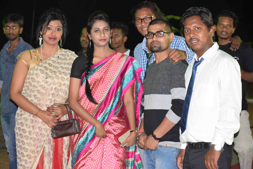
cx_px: 126
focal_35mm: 105
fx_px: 738
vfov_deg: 13.0
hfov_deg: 19.5
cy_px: 84
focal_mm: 70
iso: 1250
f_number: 6.3
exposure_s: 1/40
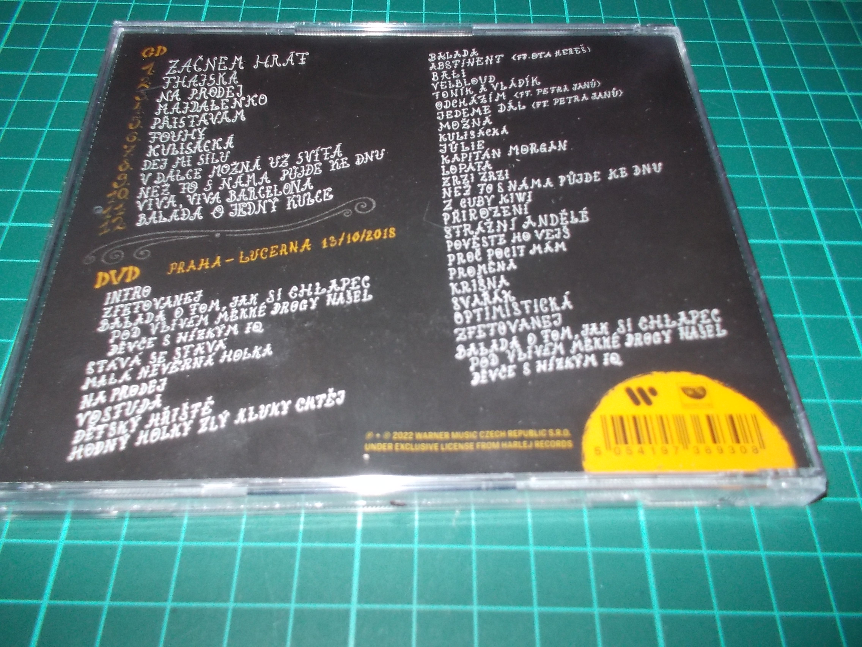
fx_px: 722
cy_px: 324
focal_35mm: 29
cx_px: 431
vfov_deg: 48.2
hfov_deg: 61.7
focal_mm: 4.1
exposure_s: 1/30
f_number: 3.3
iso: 200
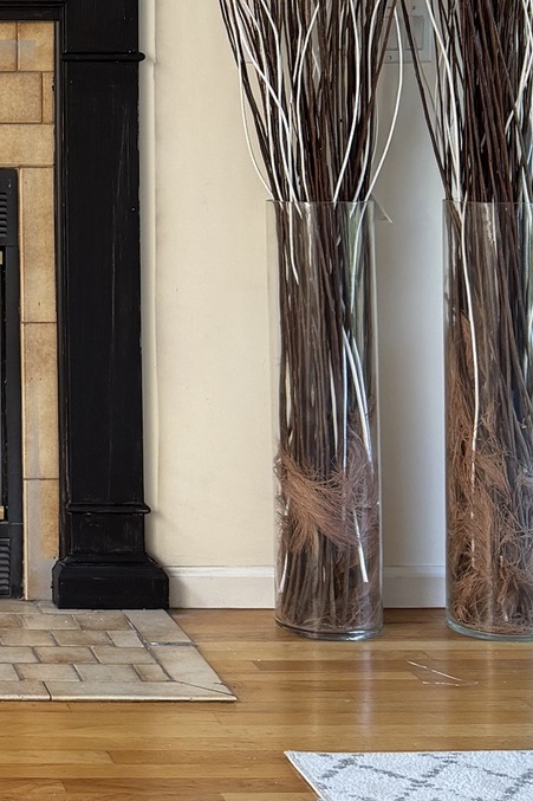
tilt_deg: -0.5
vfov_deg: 23.3
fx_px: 1889
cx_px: -256
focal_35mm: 85
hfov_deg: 15.0
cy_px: 92
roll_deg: +0.2
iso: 160
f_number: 1.78
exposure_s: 1/121
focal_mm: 6.76
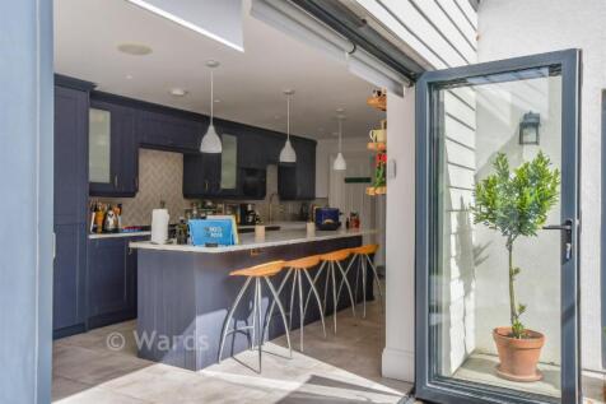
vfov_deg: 43.6
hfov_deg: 61.9
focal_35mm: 30
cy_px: 202
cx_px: 303
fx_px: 505
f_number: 10
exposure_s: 1/400
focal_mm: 20
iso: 400
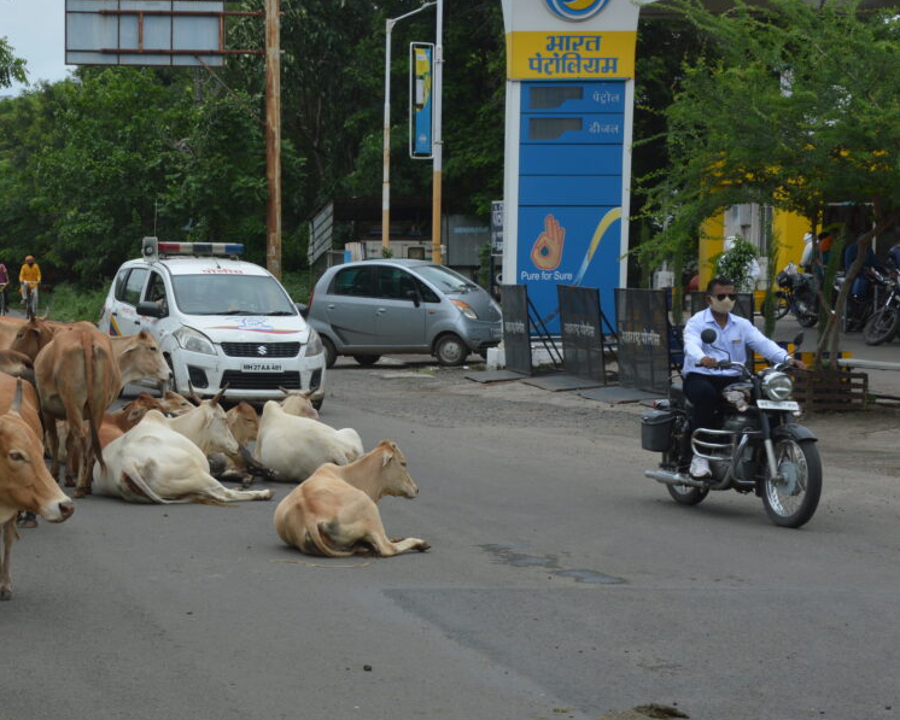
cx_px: 180
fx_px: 2531
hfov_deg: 19.9
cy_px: 379
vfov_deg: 16.2
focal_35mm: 95
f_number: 10
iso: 200
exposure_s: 1/500
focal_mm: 42
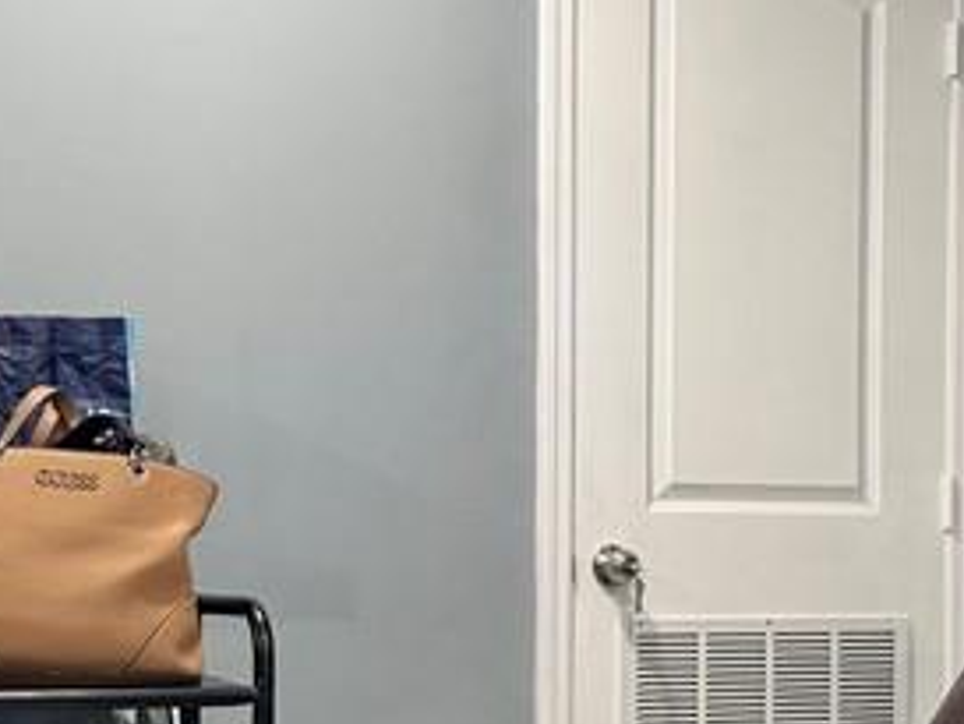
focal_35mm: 90
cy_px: 554
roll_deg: -0.6
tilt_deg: -1.6
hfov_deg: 21.5
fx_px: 2507
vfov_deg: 16.3
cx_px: 766
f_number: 1.78
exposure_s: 1/60
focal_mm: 6.76
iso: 200
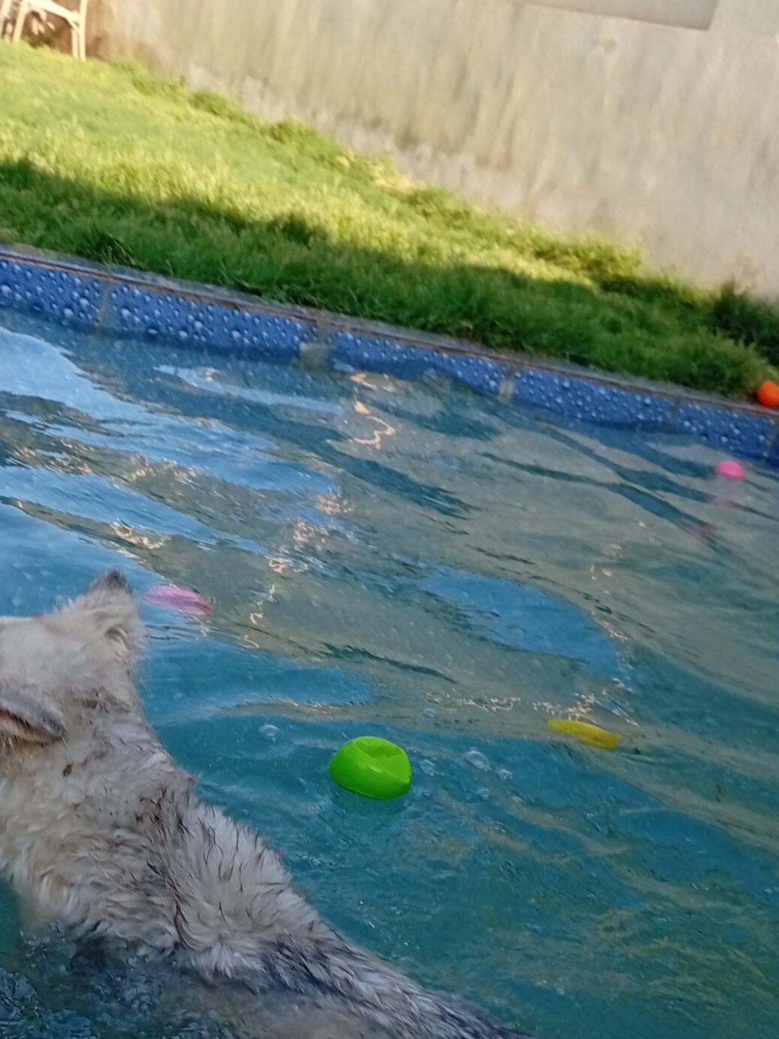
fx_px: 1500
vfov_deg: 37.8
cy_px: 683
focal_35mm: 50
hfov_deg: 29.0
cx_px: 315
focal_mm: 3.84
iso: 50
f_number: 1.8
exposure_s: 1/351
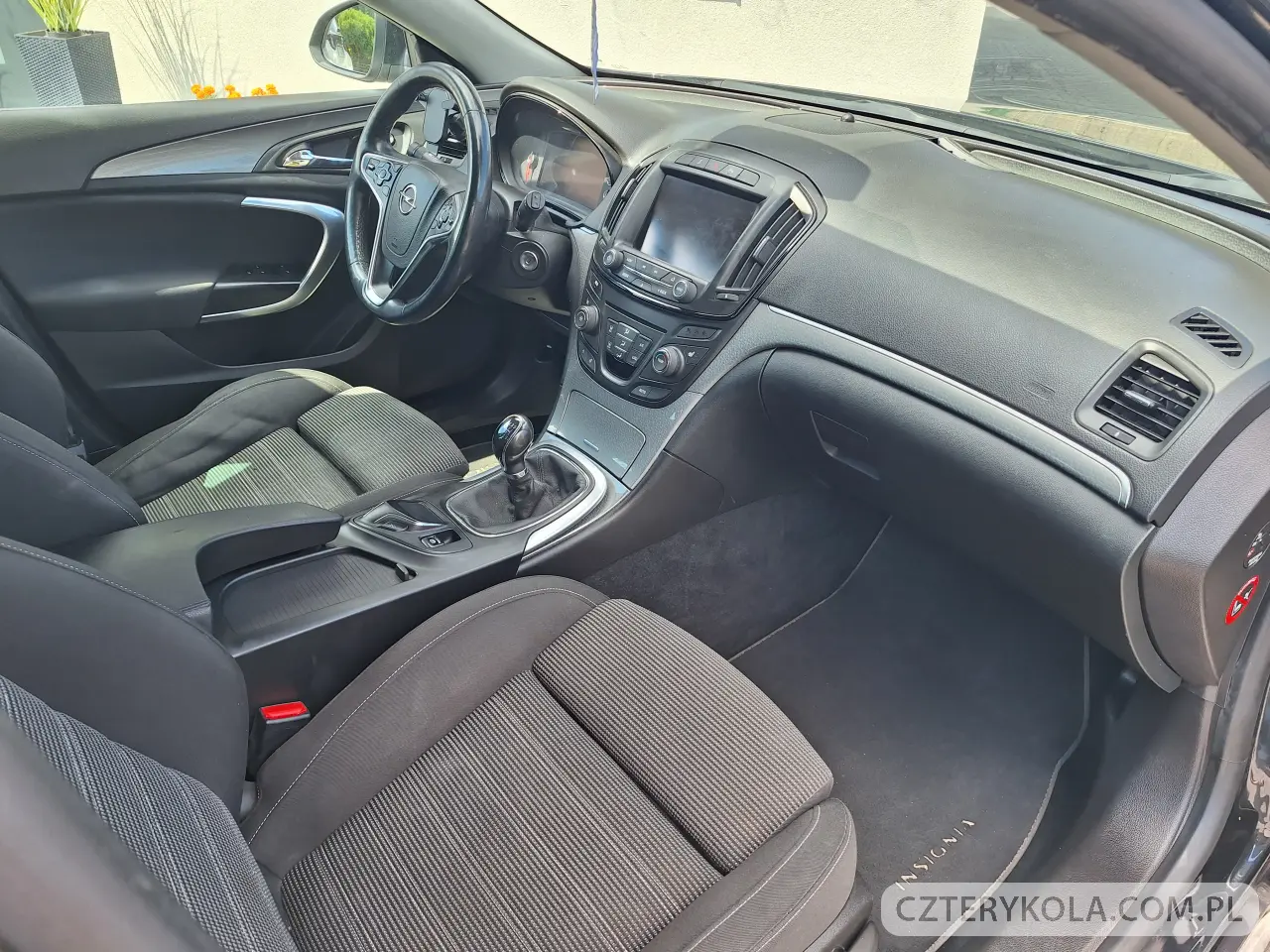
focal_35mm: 23
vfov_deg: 58.9
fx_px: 844
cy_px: 476
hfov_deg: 73.9
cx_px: 635
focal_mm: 5.54
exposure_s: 1/204
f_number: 1.8
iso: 40
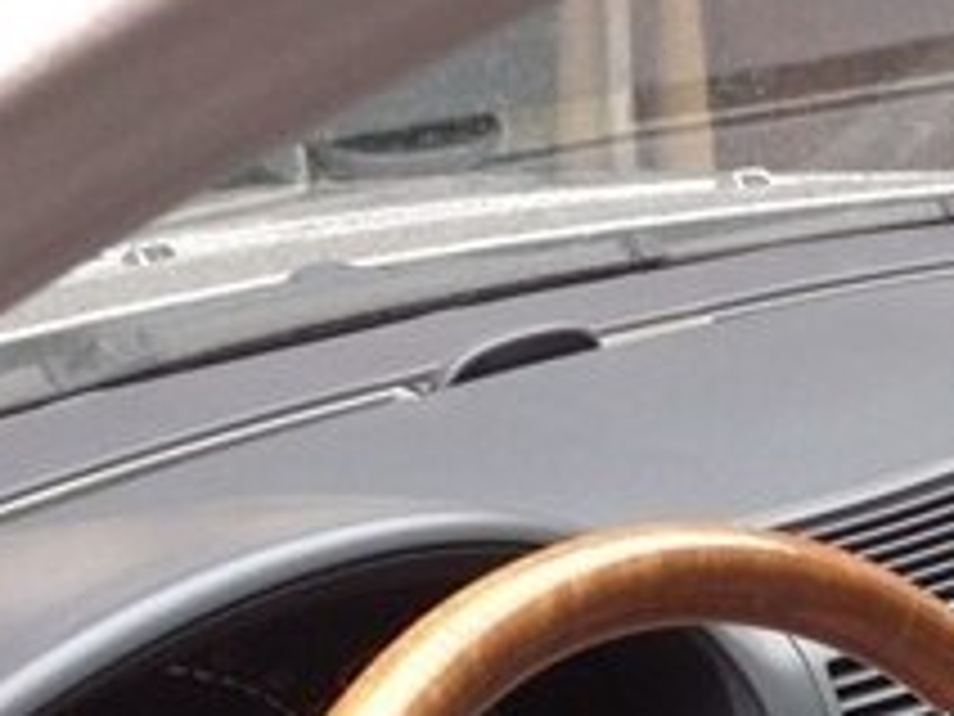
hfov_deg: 17.4
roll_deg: -1.9
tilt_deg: -29.4
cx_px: 1066
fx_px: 3004
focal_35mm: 109
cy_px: 1065
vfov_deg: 12.9
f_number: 2.4
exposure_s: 1/60
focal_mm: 4.28
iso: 50
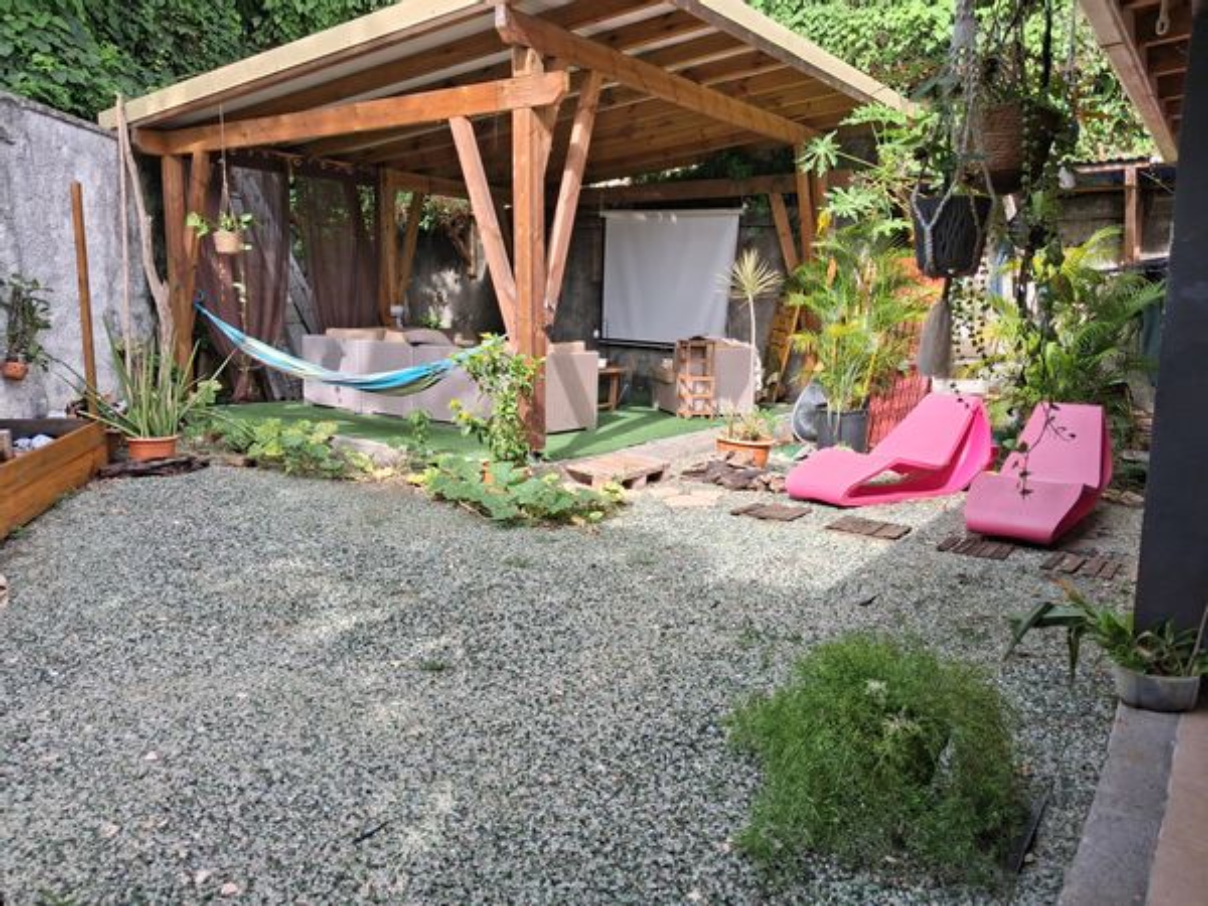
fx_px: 942
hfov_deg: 65.3
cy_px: 453
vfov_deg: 51.4
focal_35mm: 27
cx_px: 604
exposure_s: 1/217
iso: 20
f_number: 1.8
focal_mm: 4
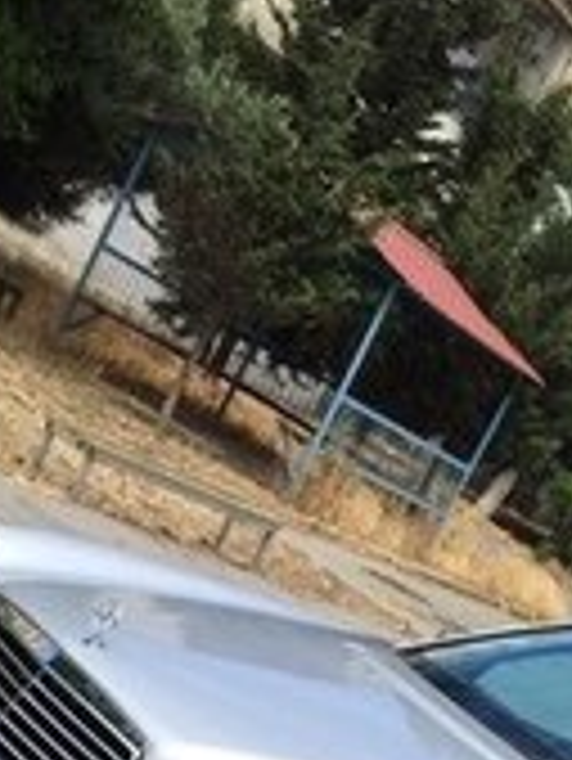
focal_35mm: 85
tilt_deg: -5.5
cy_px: 1066
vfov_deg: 20.4
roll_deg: -28.4
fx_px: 1870
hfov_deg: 17.1
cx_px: 554
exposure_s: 1/1883
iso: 32
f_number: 2.2
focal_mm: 4.15
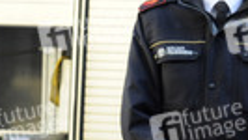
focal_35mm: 355
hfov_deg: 6.0
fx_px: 2336
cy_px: 172
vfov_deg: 3.4
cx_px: 408
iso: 640
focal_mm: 100
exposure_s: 1/160
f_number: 5
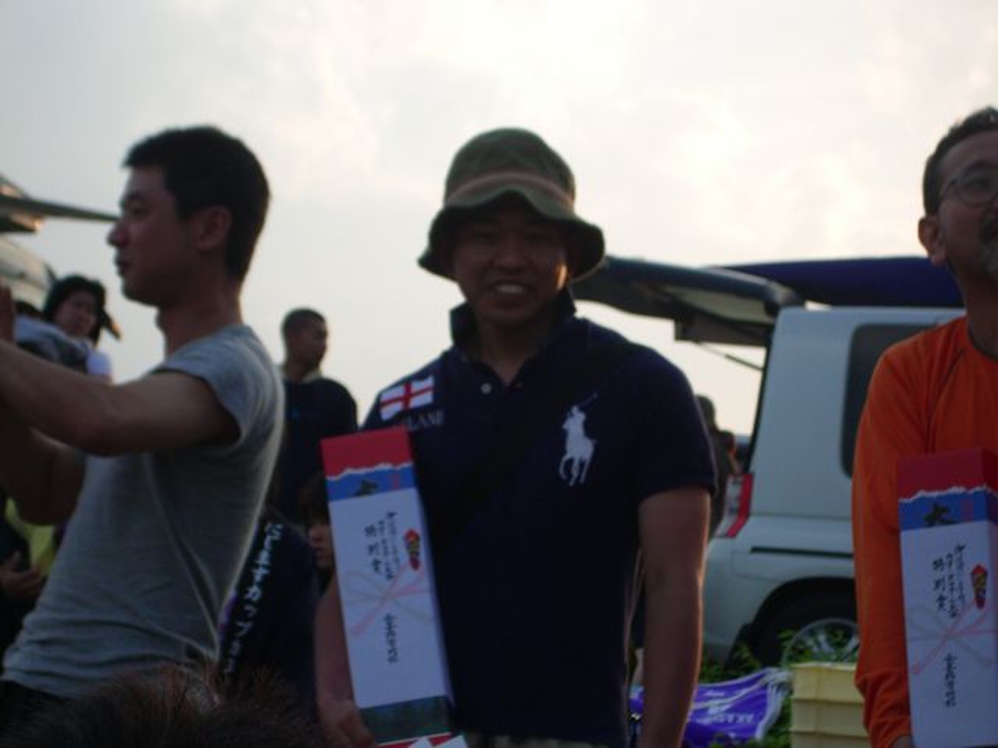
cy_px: 374
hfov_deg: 18.7
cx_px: 499
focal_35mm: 105
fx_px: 3027
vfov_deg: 14.1
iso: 80
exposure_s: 1/200
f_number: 4.8
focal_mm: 17.4
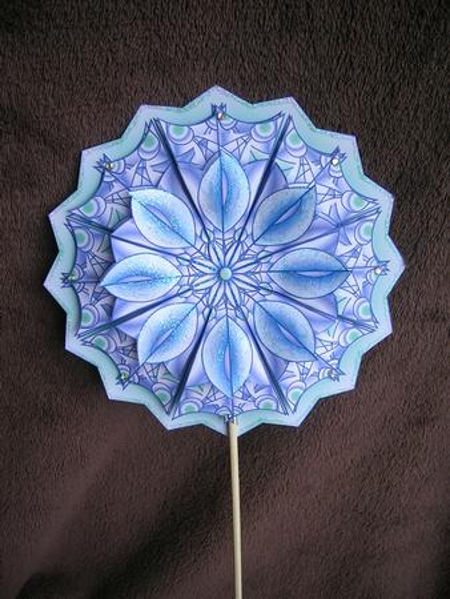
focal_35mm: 35
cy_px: 300
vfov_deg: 52.6
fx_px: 606
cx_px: 225
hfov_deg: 40.7
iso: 50
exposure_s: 1/36.1
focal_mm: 5.4
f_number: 2.8
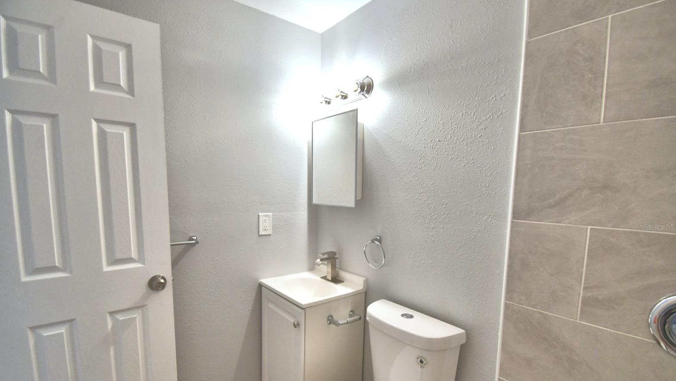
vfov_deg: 66.5
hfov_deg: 99.4
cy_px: 227
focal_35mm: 16
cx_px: 338
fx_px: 287
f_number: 4.5
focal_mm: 10
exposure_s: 1/40
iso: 400
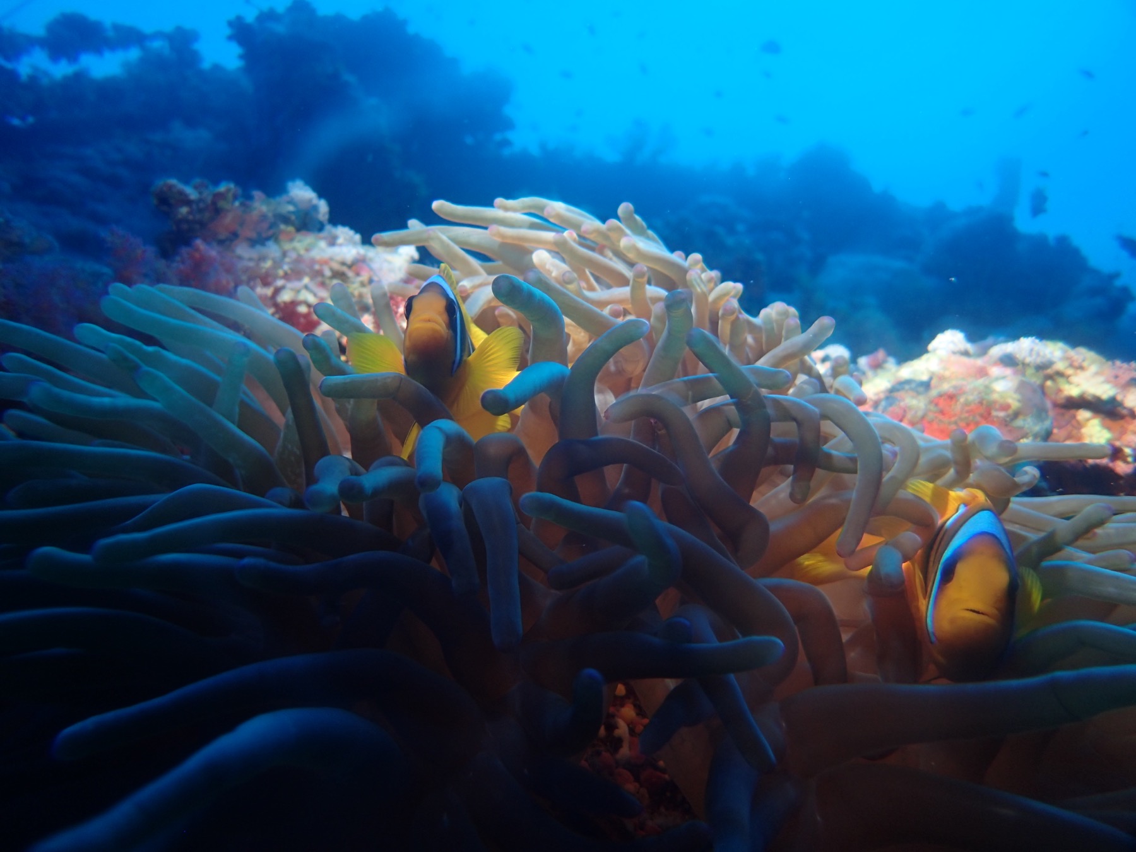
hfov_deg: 69.4
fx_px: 820
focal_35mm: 25
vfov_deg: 54.9
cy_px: 426
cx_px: 568
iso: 100
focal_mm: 4.5
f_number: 5.6
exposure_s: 1/30
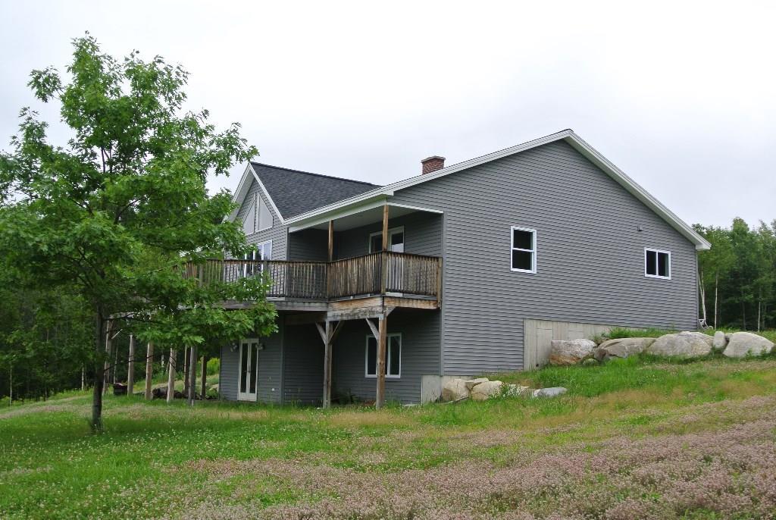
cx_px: 388
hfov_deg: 53.1
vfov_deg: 37.0
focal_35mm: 36
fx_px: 777
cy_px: 260
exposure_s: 1/160
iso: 100
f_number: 4
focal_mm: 13.6
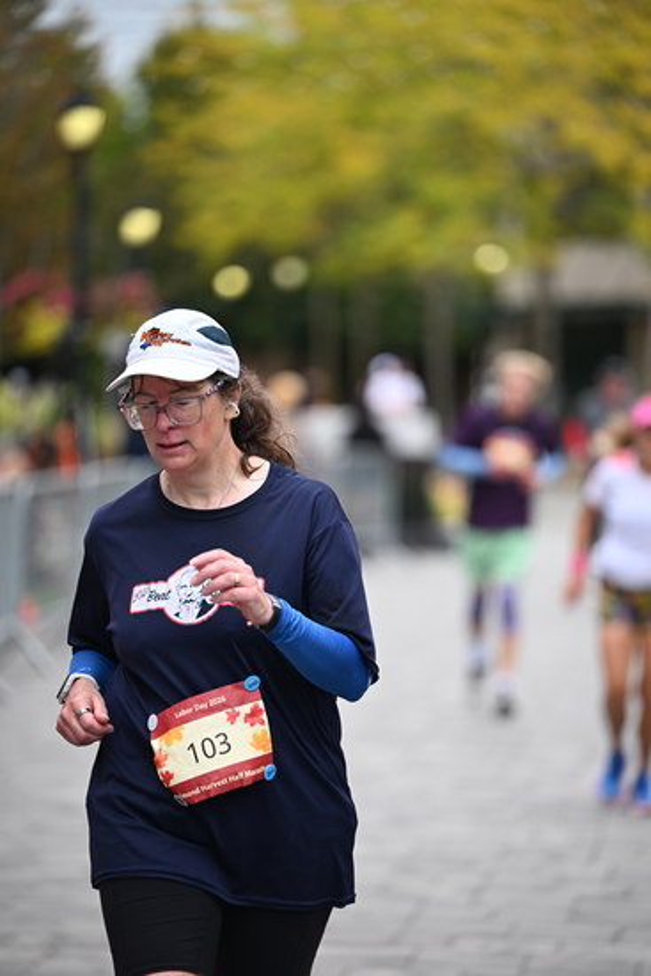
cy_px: 488
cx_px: 326
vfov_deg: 12.4
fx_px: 4472
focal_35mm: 165
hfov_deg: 8.3
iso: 640
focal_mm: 165
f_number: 2.8
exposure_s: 1/2500
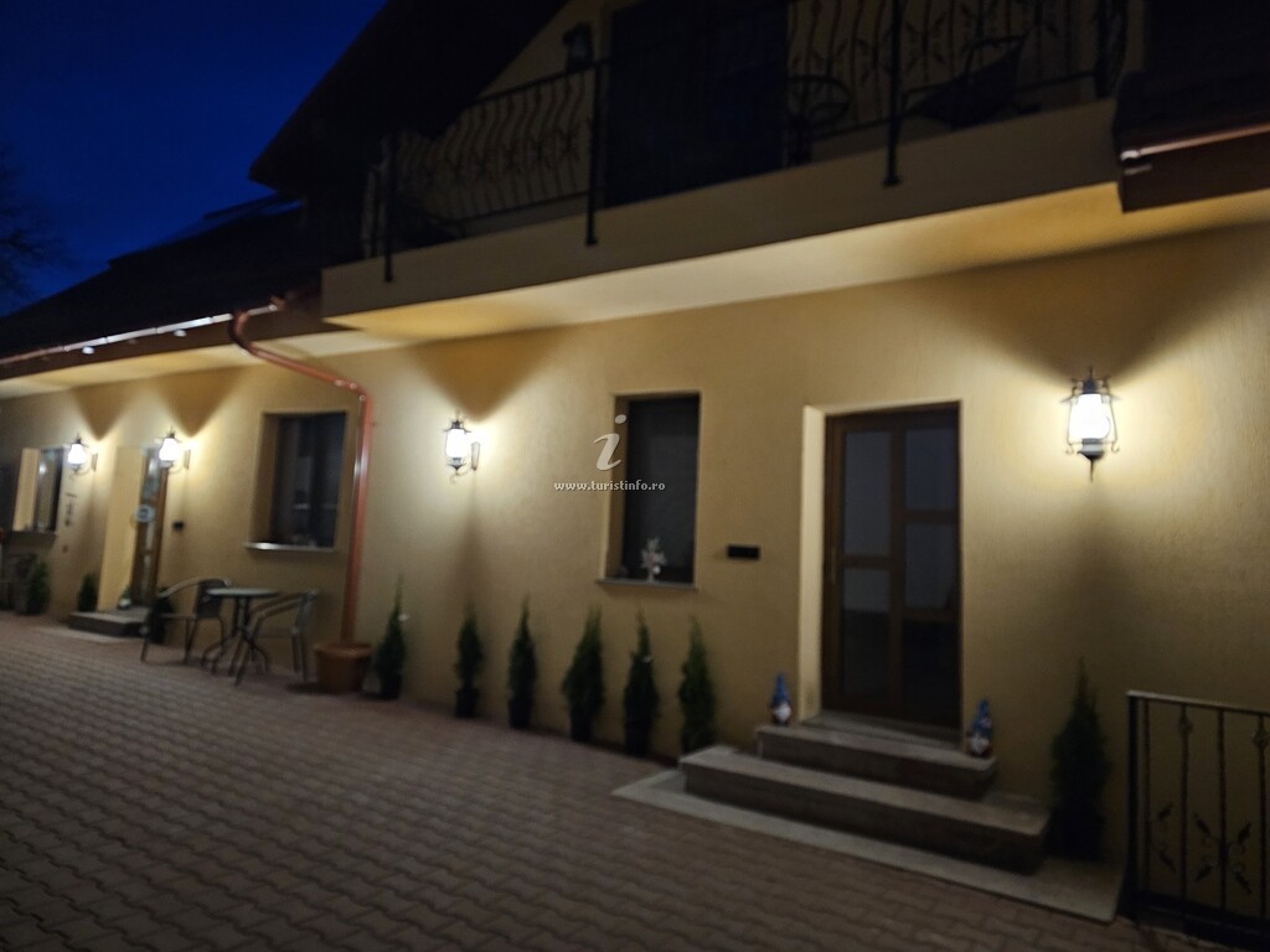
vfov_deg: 58.9
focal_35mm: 23
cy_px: 476
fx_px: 844
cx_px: 635
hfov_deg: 73.9
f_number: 1.7
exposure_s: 1/25
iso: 640
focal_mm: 6.3
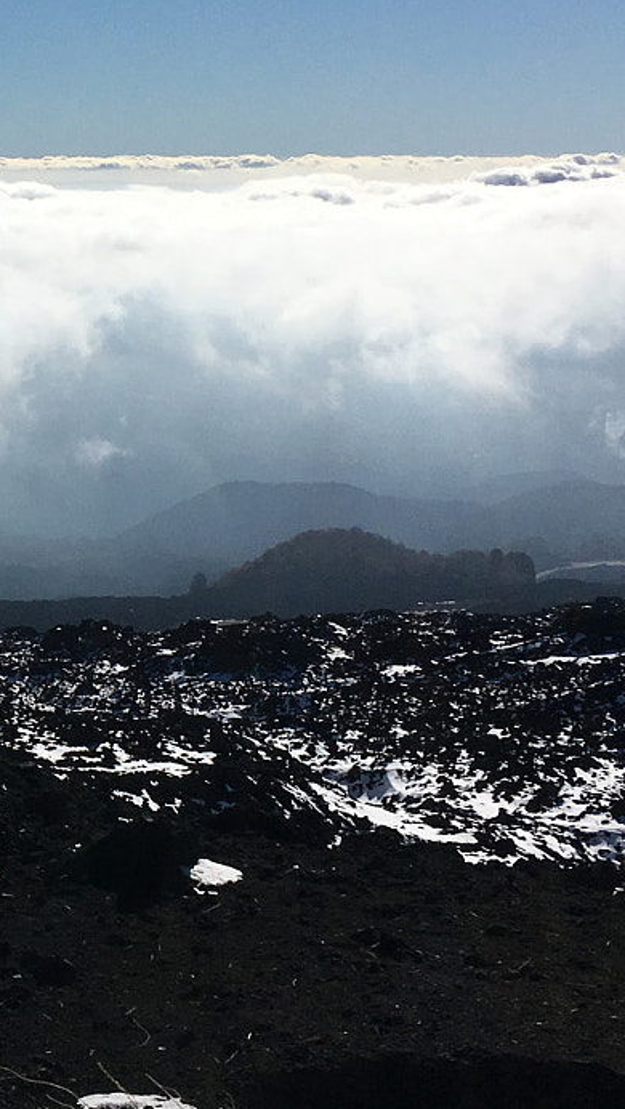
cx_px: -196
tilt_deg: -5.4
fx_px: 2148
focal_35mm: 73
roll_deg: +0.7
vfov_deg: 28.8
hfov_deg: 15.7
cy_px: 393
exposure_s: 1/10989
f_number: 2.2
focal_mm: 4.15
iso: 25
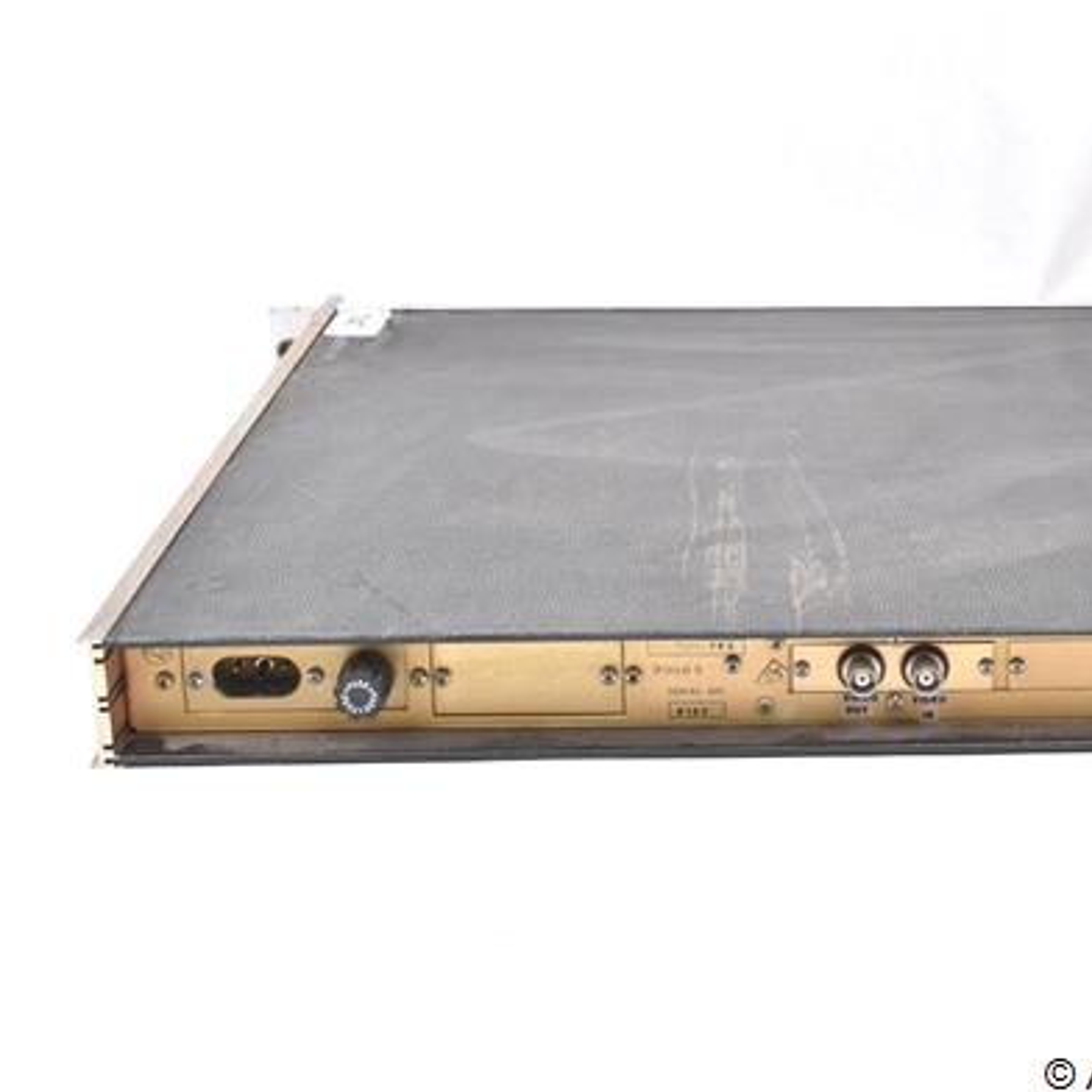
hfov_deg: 30.0
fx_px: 2022
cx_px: 749
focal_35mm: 57
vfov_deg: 30.2
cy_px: 546
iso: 200
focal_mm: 29
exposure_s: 1/200
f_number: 16
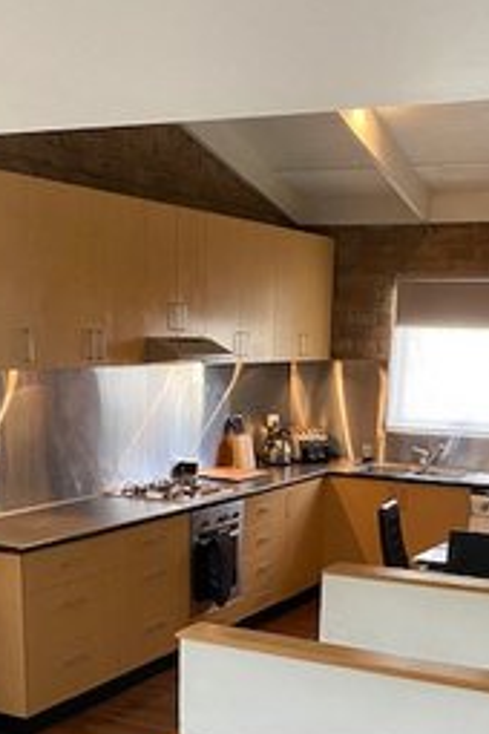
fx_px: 1039
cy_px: 679
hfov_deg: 26.5
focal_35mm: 51
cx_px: 247
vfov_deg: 36.2
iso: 500
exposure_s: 1/50
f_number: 1.8
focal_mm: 4.25
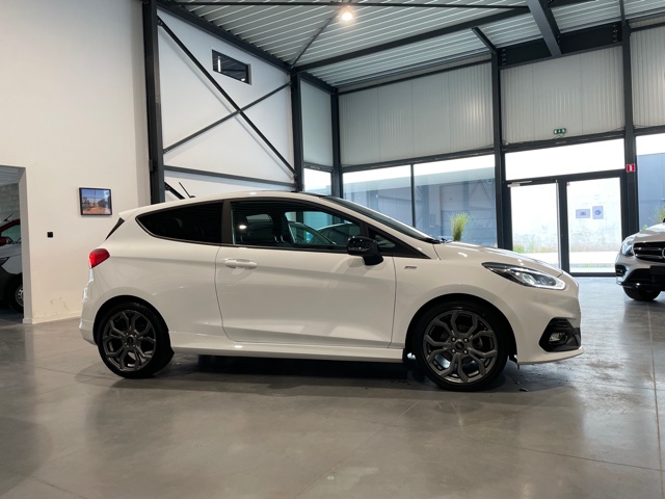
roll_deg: +2.1
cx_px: 332
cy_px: 250
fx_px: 499
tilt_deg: -1.4
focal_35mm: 26
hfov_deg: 67.3
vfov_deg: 53.1
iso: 80
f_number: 1.6
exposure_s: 1/102
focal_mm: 4.2
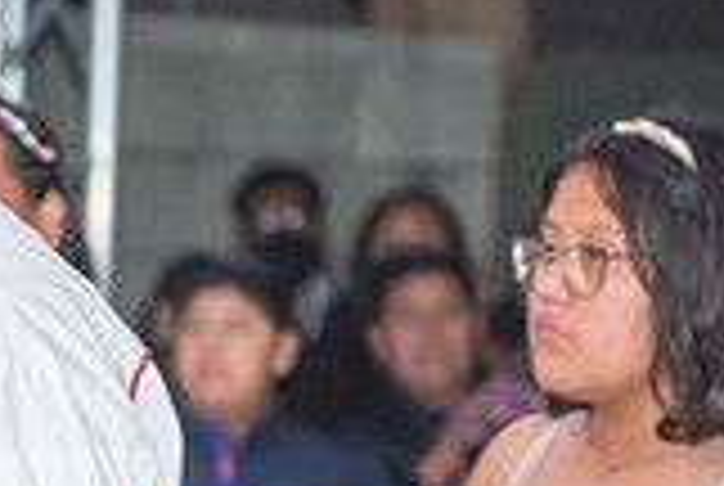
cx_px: -229
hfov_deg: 8.0
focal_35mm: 252
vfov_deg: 5.5
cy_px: 556
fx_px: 5077
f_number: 3.2
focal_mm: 70
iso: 800
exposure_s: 1/160
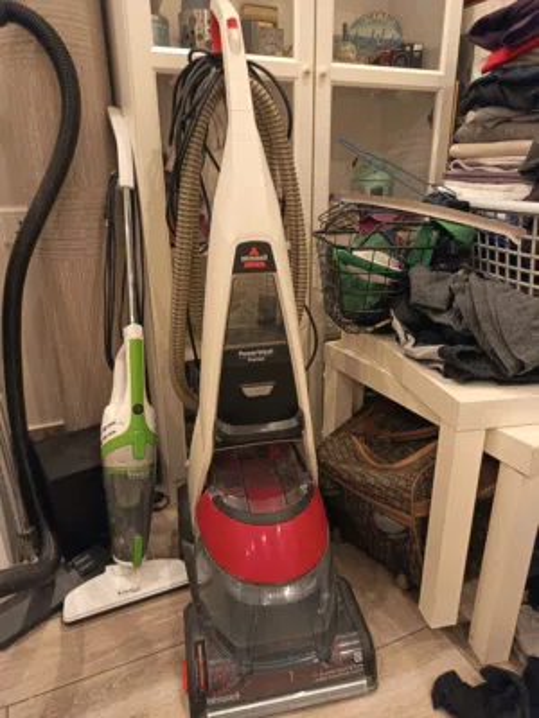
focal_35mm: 24
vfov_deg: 71.6
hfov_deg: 56.8
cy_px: 359
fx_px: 498
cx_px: 270
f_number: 1.75
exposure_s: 1/40
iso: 4766
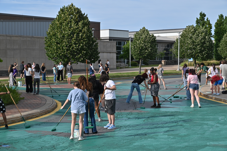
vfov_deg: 19.2
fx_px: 448
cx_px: 115
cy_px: 76
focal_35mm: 71
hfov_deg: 28.5
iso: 250
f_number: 11
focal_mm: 70
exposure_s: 1/500
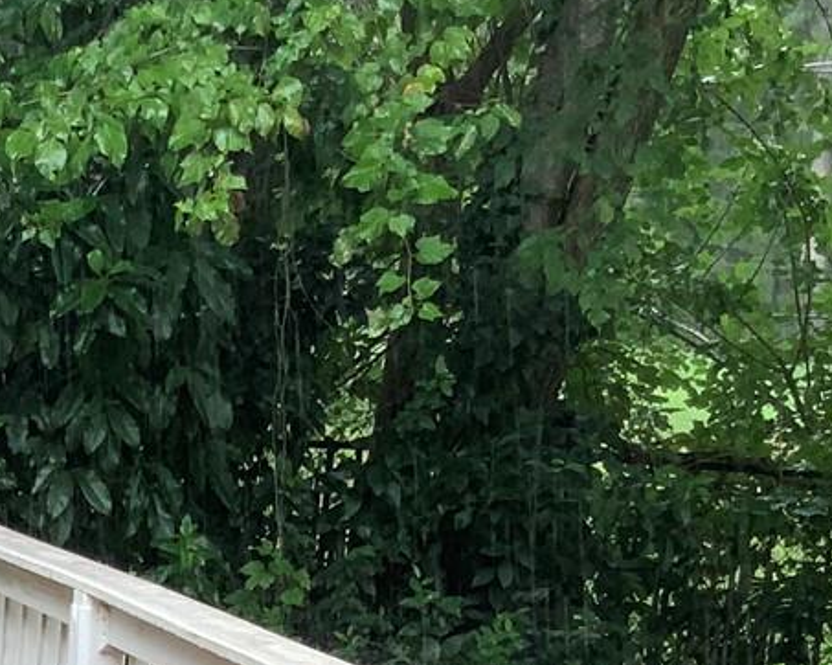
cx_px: -362
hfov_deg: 14.2
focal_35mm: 128
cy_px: 840
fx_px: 3151
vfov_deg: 11.7
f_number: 1.8
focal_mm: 3
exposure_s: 1/124
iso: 16
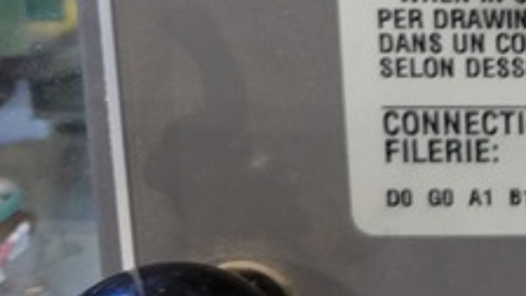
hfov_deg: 18.1
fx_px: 1409
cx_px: 852
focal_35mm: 101
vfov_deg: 11.1
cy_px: -247
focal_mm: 5.4
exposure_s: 1/40
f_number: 1.8
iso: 160
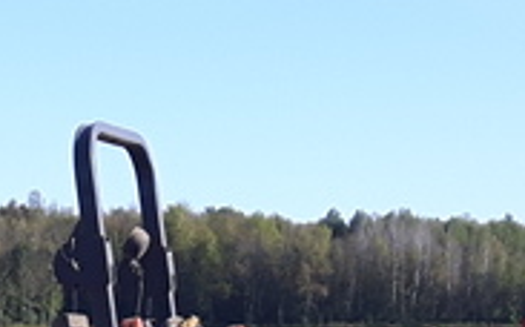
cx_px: -49
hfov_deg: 10.0
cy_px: 554
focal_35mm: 207
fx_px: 2959
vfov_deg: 6.2
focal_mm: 3.7
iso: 40
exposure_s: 1/853
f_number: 1.9
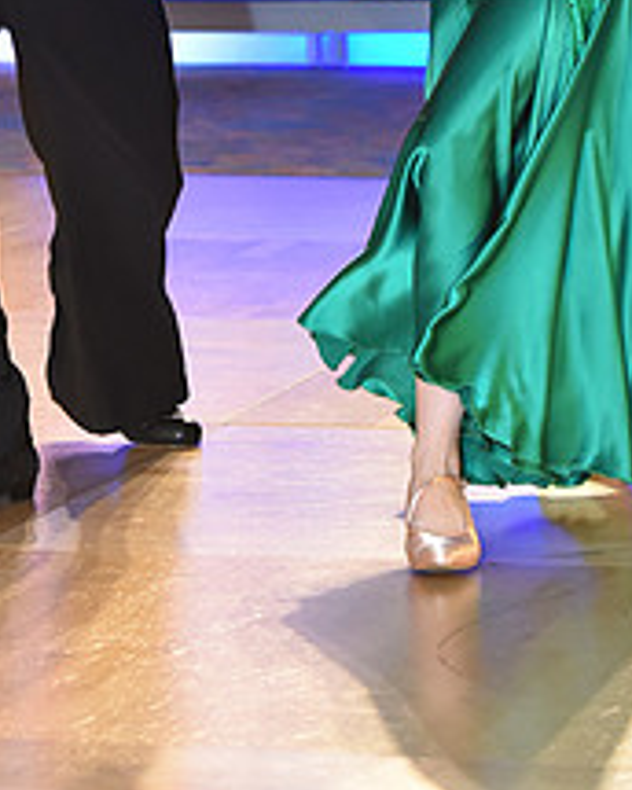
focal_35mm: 233
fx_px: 5448
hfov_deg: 6.6
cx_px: 208
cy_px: -129
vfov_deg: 8.2
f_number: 5
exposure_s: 1/250
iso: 2000
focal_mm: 92
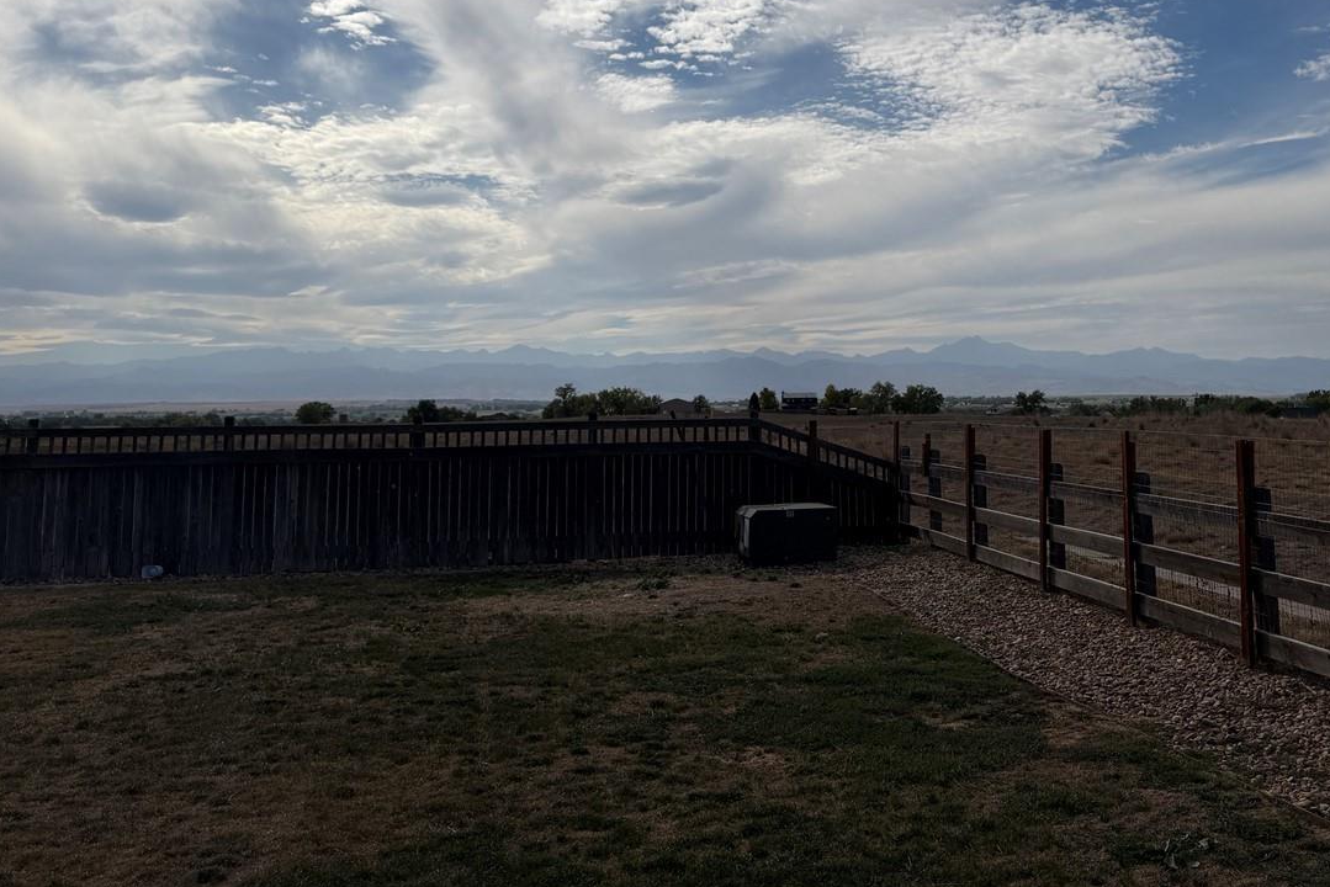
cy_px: 270
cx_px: 942
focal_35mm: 37
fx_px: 1367
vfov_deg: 35.5
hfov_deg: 50.4
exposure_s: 1/17544
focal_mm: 6.76
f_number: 1.78
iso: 80
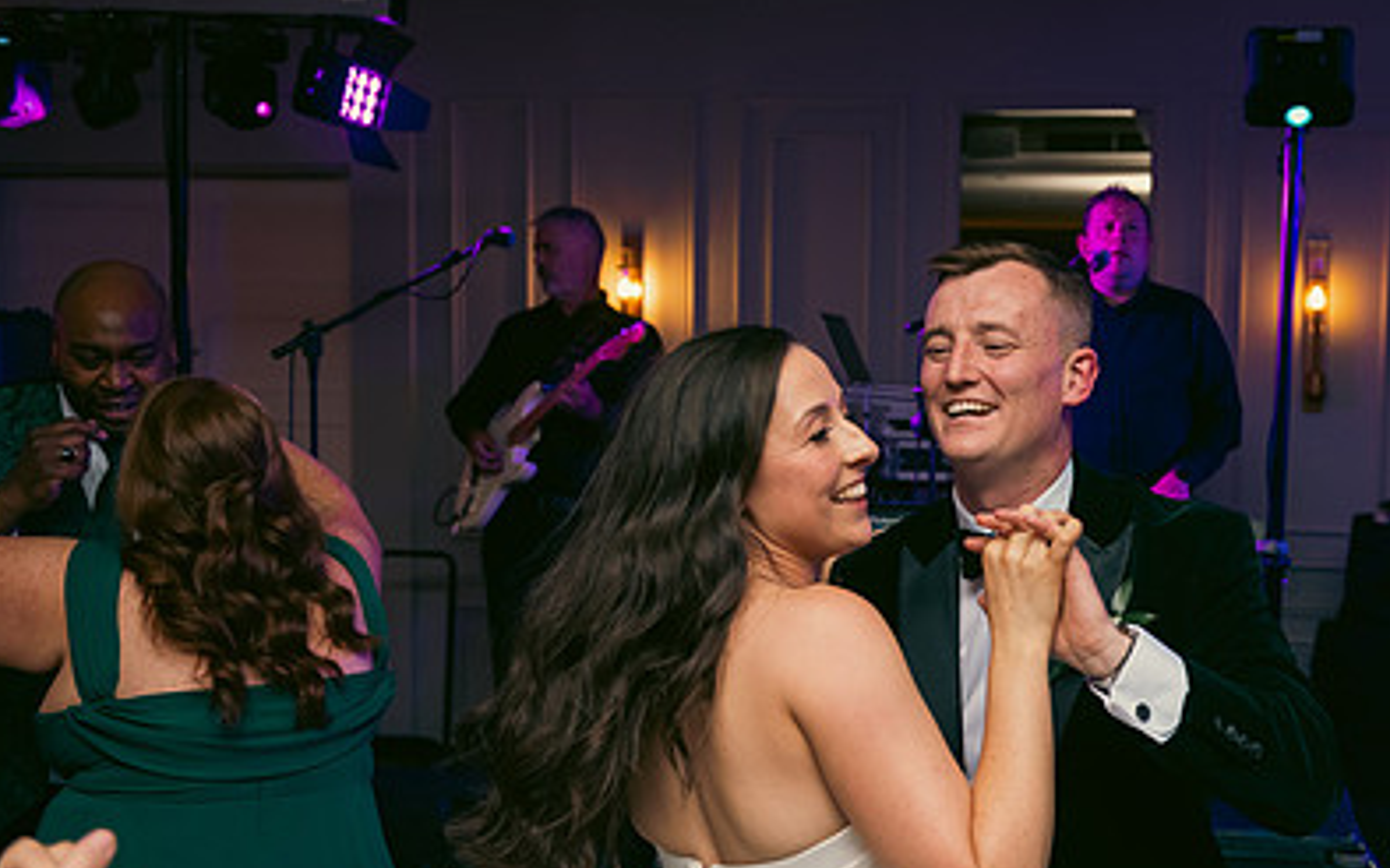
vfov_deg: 26.8
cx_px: 1002
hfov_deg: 40.9
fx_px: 1818
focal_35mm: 48
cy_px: 531
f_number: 3.5
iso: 800
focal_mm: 32
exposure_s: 1/160
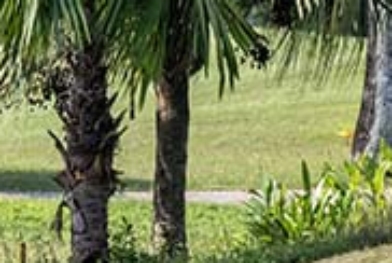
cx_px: 849
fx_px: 11485
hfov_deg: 1.9
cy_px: 138
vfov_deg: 1.3
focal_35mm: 1053
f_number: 5.6
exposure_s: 1/2000
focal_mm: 200
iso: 500
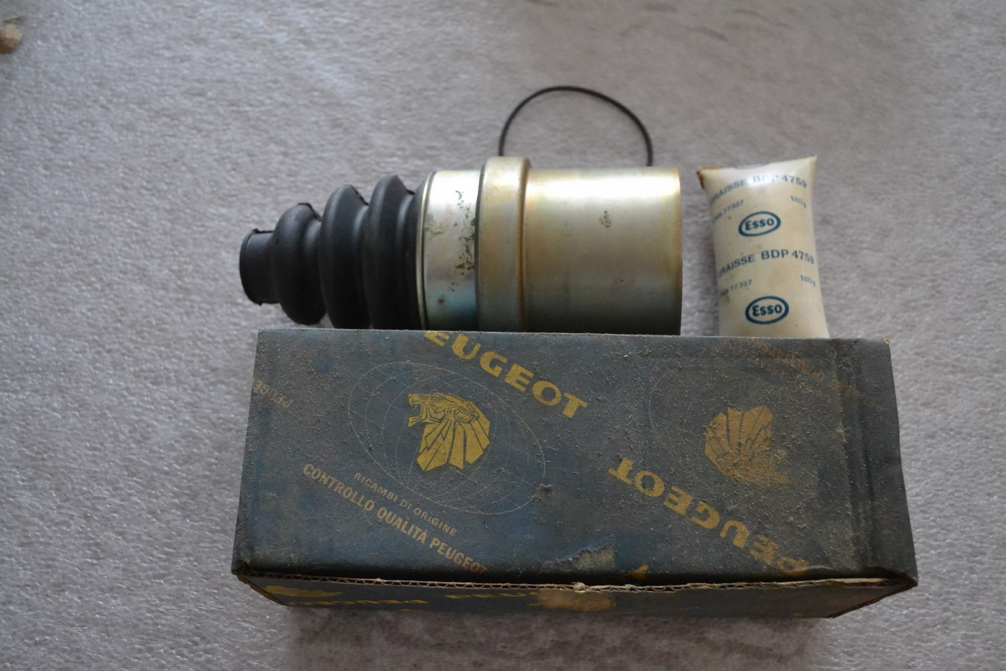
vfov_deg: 36.9
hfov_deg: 53.1
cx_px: 503
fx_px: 1006
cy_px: 336
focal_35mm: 36
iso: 3200
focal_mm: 24
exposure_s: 1/40
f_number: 4
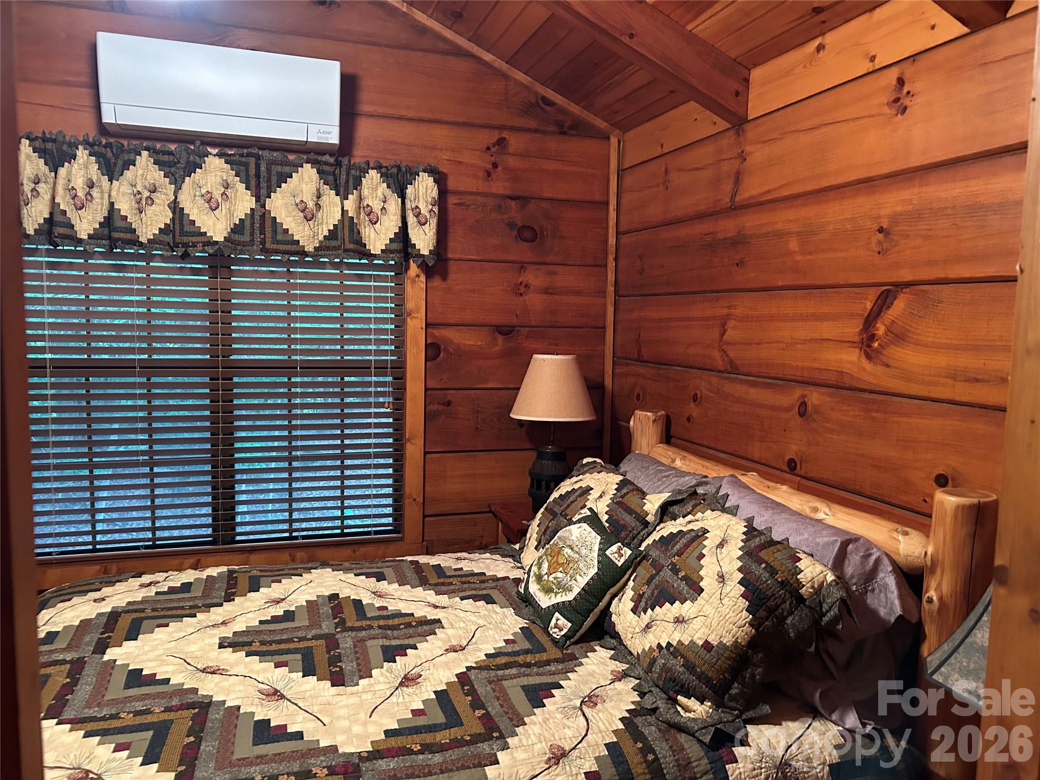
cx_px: 520
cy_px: 390
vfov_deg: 53.1
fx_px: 781
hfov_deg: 67.3
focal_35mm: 26
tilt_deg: -6.3
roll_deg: -1.4
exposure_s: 1/40
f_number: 1.5
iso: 500
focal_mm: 5.7
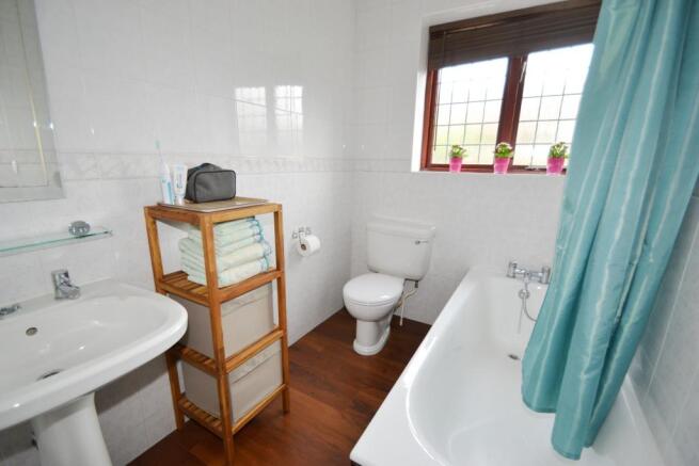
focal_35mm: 15
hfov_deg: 100.4
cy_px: 233
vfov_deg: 77.4
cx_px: 350
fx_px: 291
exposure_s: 1/60
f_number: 3.5
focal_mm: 10
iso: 400
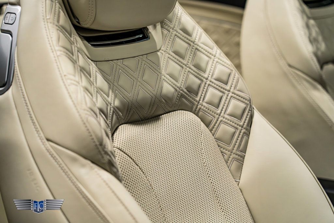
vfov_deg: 14.0
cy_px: 112
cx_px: 167
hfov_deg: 20.8
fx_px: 909
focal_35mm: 98
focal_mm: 98
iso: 1600
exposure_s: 1/125
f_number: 4
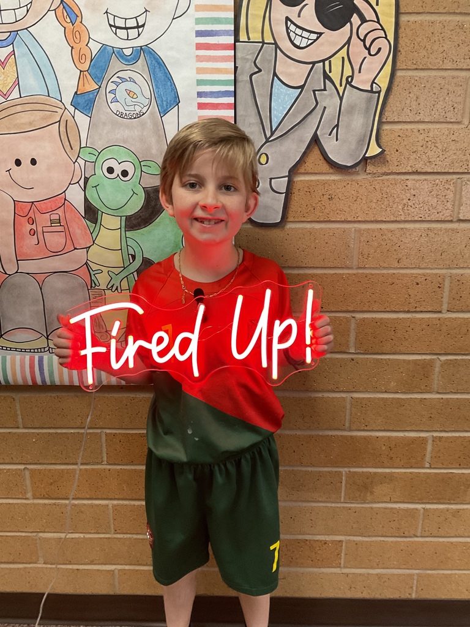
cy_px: 314
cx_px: 235
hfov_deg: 48.2
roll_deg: +0.1
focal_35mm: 29
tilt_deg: -17.3
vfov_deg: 61.7
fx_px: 525
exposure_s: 1/60
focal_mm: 3
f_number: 1.8
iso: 160
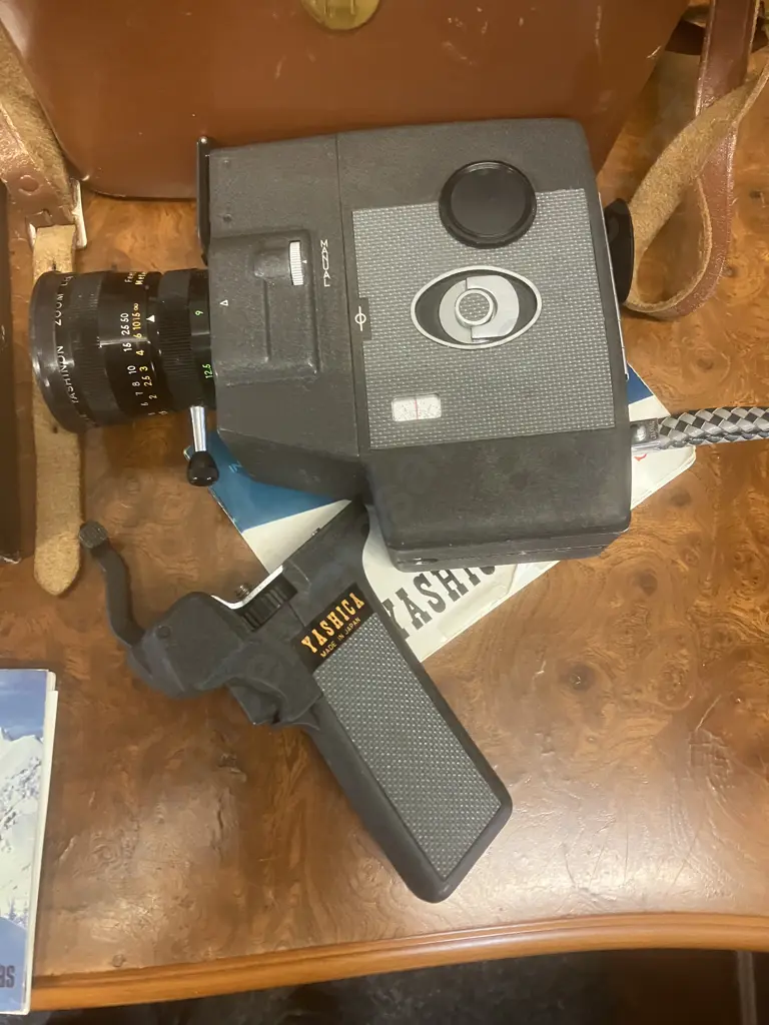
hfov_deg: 49.7
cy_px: 512
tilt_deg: -76.7
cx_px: 384
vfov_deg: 63.4
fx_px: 829
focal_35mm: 28
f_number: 1.8
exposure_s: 1/33
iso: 320
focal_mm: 3.99
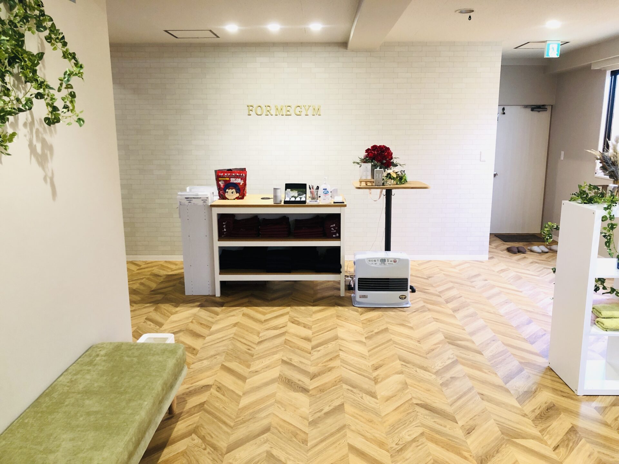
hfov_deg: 63.4
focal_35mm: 28
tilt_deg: -9.8
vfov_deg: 49.7
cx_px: 310
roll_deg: +1.0
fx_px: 501
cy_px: 232
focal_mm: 4
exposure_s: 1/15
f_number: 1.8
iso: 50
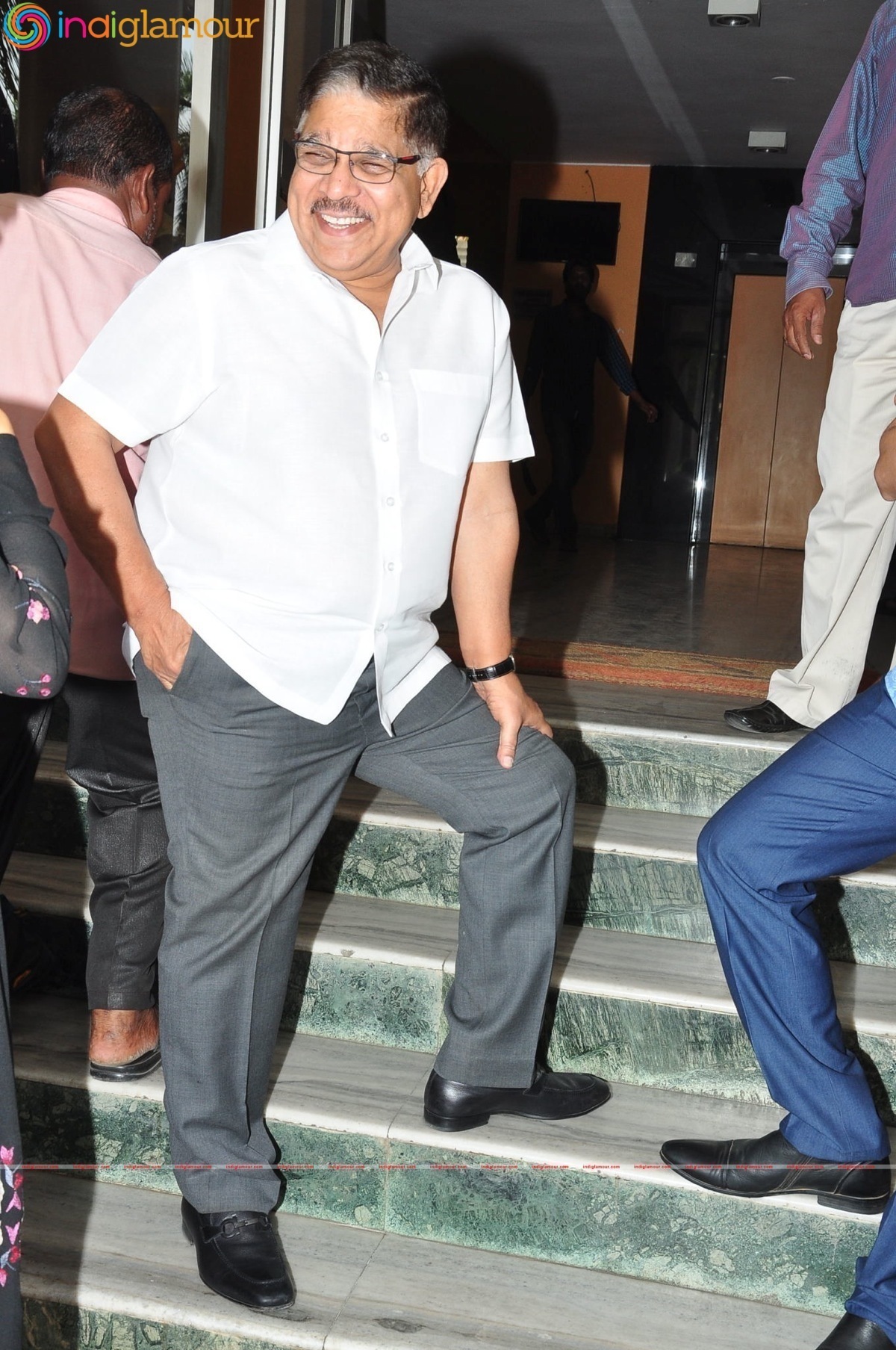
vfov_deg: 43.7
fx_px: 1684
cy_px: 675
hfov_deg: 29.8
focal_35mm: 45
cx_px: 448
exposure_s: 1/125
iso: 400
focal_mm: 30
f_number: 9
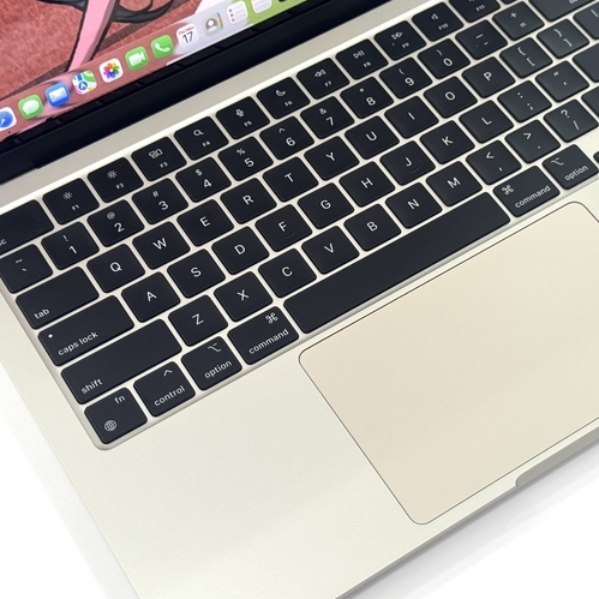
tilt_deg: -58.6
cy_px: 304
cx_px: 383
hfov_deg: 25.3
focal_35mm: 68
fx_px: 1331
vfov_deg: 25.4
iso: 64
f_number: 1.78
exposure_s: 1/100
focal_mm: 6.76
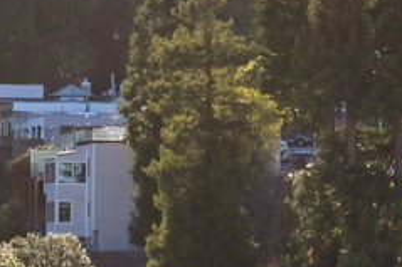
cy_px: -255
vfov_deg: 2.0
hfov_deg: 3.0
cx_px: 537
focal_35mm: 678
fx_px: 7566
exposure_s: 1/2500
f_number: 6.3
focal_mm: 135
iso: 400
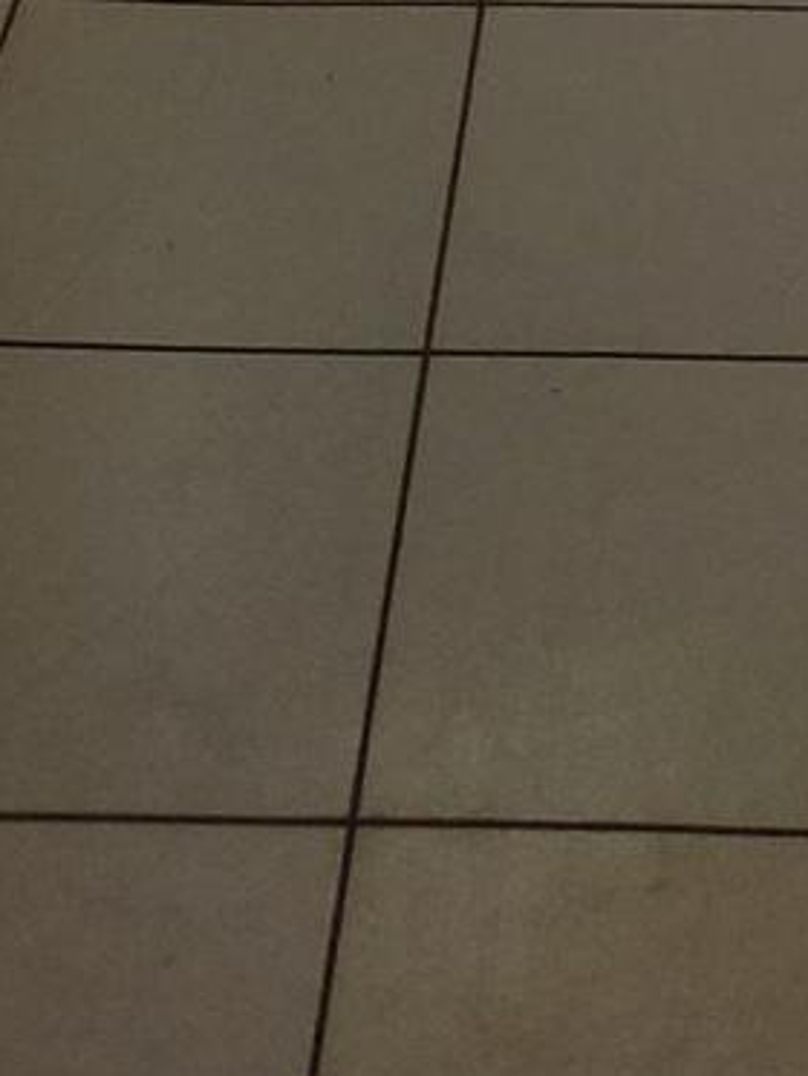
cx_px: 776
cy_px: -1108
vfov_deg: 14.9
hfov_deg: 13.7
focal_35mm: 107
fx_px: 3328
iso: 125
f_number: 1.5
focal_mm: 4.3
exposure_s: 1/113
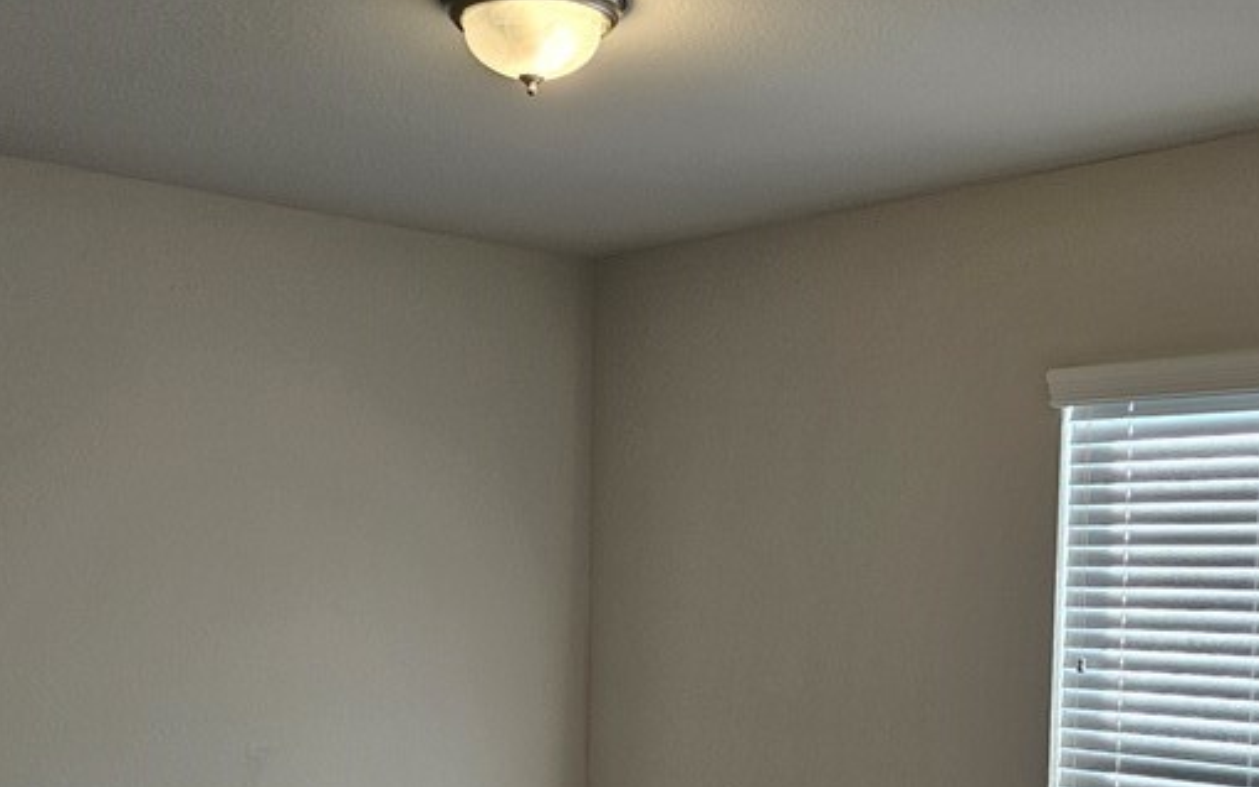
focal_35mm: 49
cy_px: 703
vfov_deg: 25.5
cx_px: 584
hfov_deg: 41.0
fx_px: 1681
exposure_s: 1/120
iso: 80
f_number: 1.8
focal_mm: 5.4
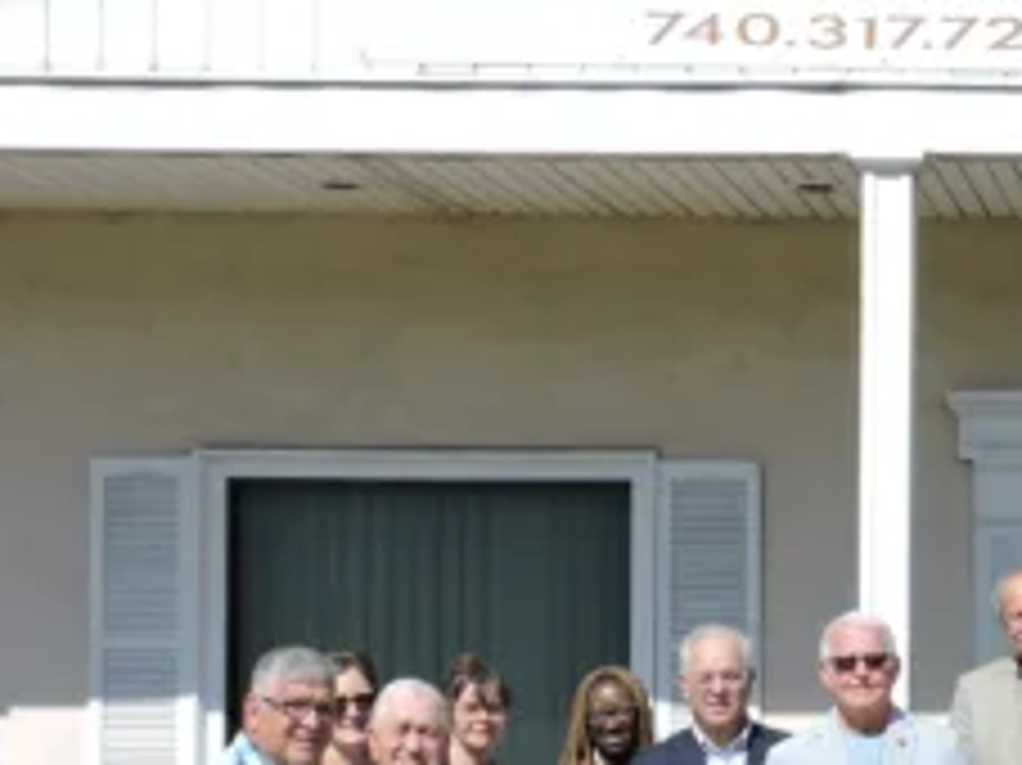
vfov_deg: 16.6
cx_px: 1267
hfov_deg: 20.6
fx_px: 2597
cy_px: 648
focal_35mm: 88
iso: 100
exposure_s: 1/1250
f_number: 3.5
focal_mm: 5.4
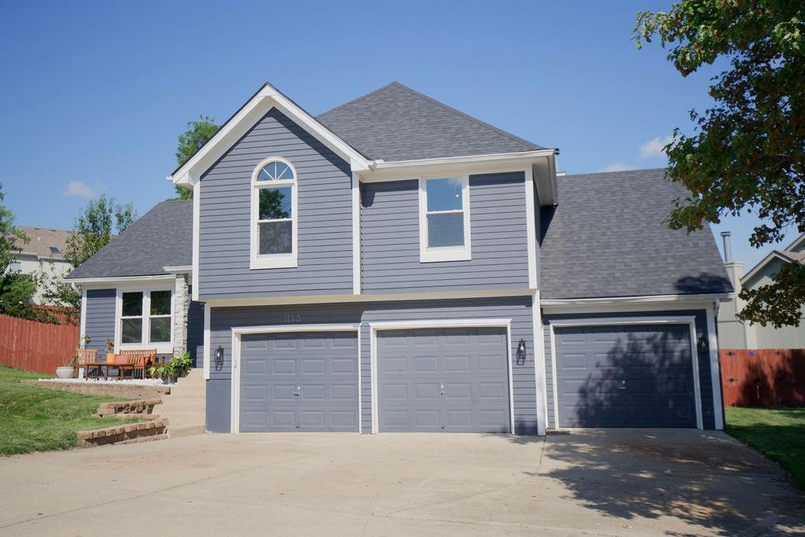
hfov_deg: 57.2
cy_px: 268
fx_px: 738
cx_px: 402
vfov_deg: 40.0
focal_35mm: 33
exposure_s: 1/1600
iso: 160
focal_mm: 33
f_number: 8
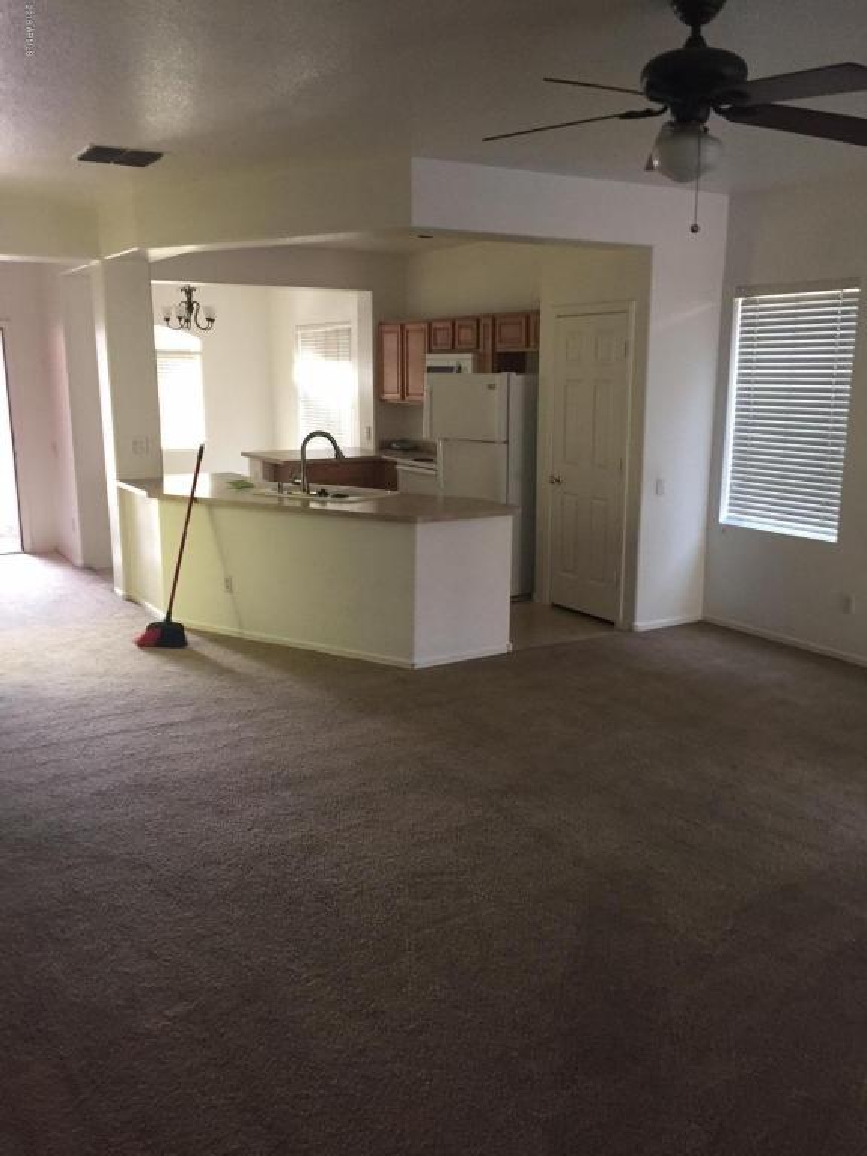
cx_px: 434
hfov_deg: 48.2
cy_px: 578
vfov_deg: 61.7
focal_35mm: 29
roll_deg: -0.1
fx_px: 968
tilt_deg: -12.0
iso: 160
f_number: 2.2
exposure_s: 1/30
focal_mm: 4.15
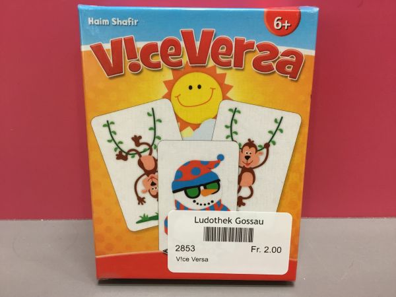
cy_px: 148
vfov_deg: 45.4
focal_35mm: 31
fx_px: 355
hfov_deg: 58.4
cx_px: 198
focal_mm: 3.3
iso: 125
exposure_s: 1/33
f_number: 2.4
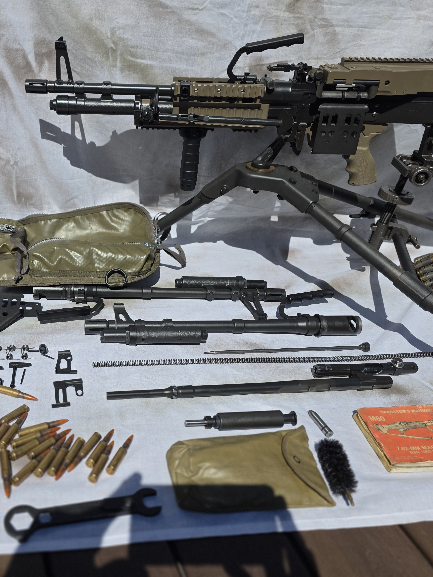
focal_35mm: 32
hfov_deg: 43.0
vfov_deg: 56.8
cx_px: 115
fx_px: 534
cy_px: 283
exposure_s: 1/10000
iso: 50
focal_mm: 6.3
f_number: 1.7
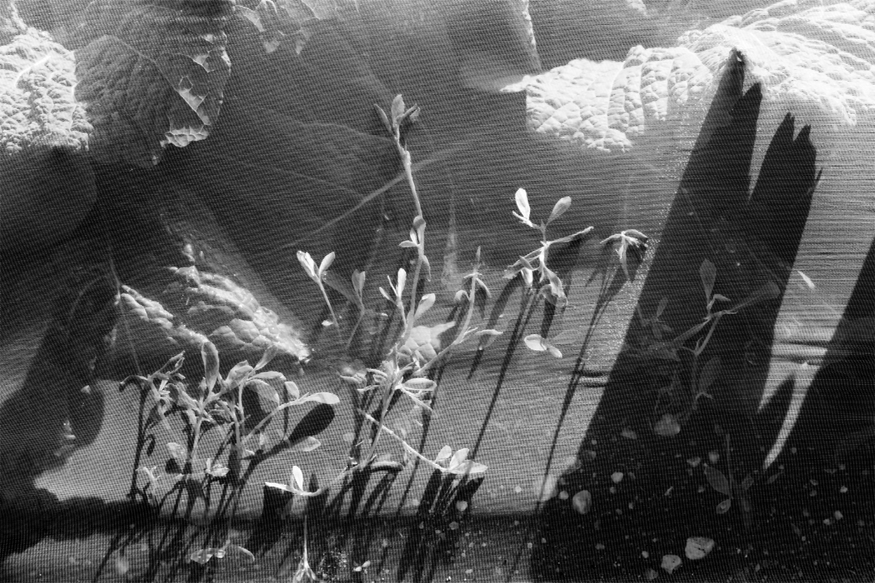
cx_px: 438
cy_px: 292
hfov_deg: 54.4
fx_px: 851
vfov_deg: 37.9
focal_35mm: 35
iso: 320
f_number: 8
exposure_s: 1/320
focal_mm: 35
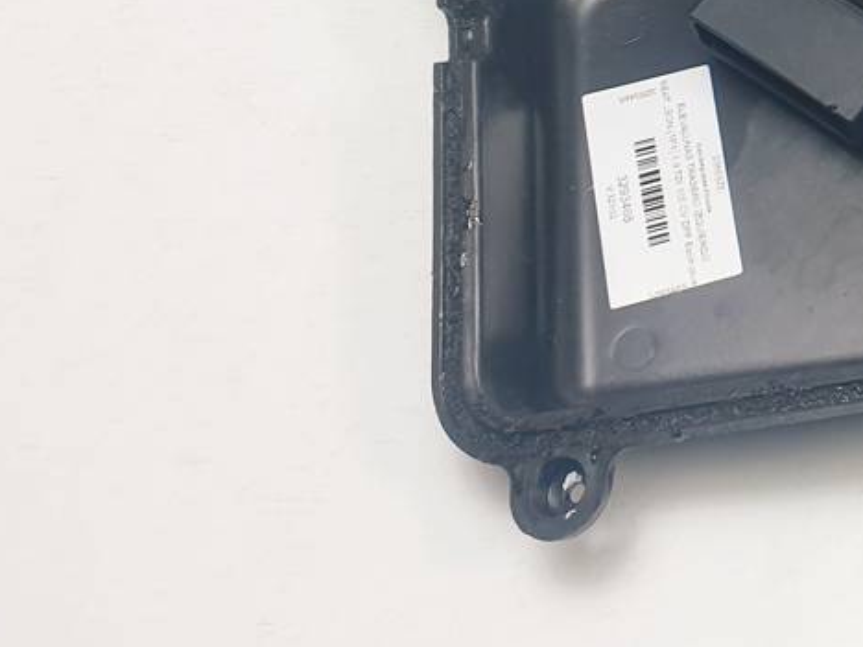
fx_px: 1994
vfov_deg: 16.9
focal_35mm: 80
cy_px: -284
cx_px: 1304
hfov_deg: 20.7
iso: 50
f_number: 2.4
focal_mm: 4.3
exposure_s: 1/286
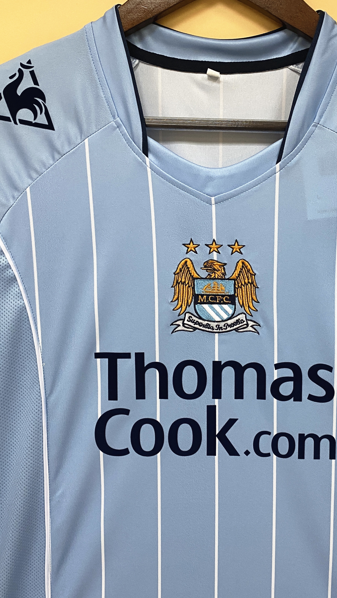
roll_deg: -1.2
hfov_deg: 31.7
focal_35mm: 37
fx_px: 588
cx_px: 229
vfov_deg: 54.0
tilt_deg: -7.3
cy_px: 283
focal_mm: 4.25
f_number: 1.8
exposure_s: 1/50
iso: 125
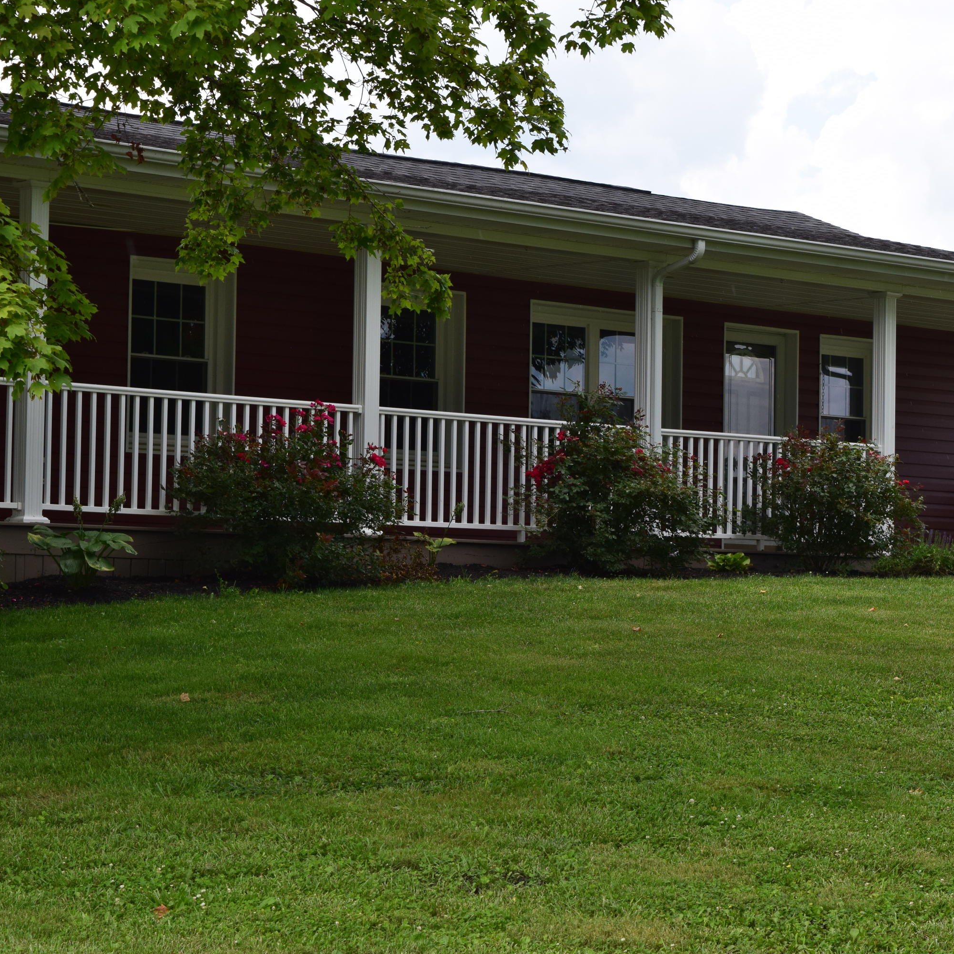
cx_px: 533
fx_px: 3294
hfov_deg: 16.5
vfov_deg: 16.5
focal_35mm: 106
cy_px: 478
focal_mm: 55
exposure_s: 1/400
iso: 400
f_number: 11
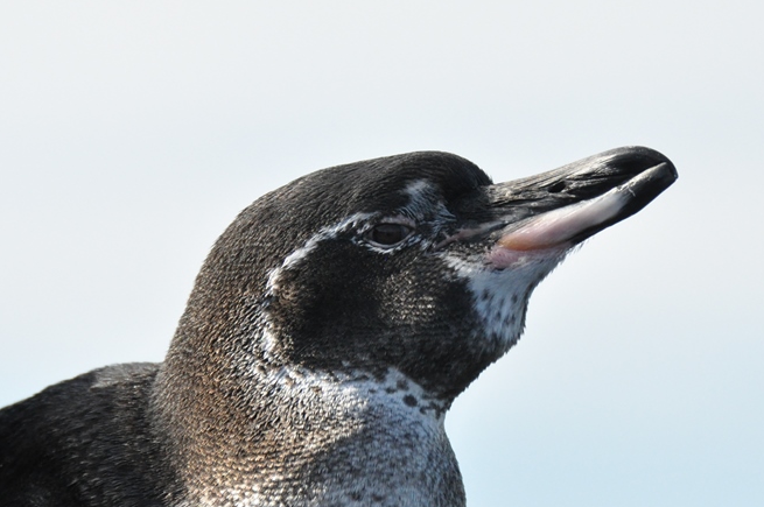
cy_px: 235
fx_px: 14901
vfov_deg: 2.0
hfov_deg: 2.9
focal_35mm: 703
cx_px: 387
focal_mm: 300
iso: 1600
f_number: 9
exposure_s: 1/2500
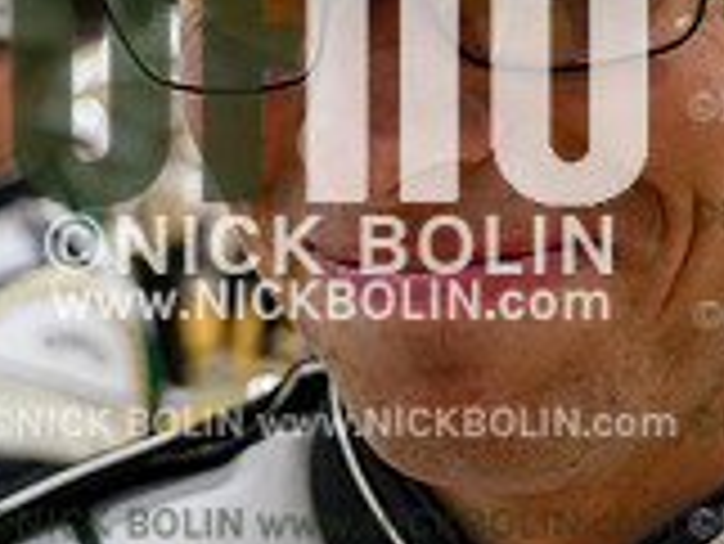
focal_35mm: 83
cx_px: 328
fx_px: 1737
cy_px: 108
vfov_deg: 17.6
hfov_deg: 23.5
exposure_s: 1/250
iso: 1250
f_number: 4
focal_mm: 24
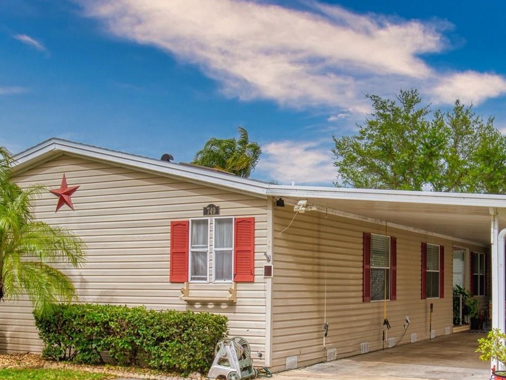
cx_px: 271
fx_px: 790
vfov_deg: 26.8
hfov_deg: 35.5
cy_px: 268
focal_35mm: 54
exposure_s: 1/320
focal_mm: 16
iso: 200
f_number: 8
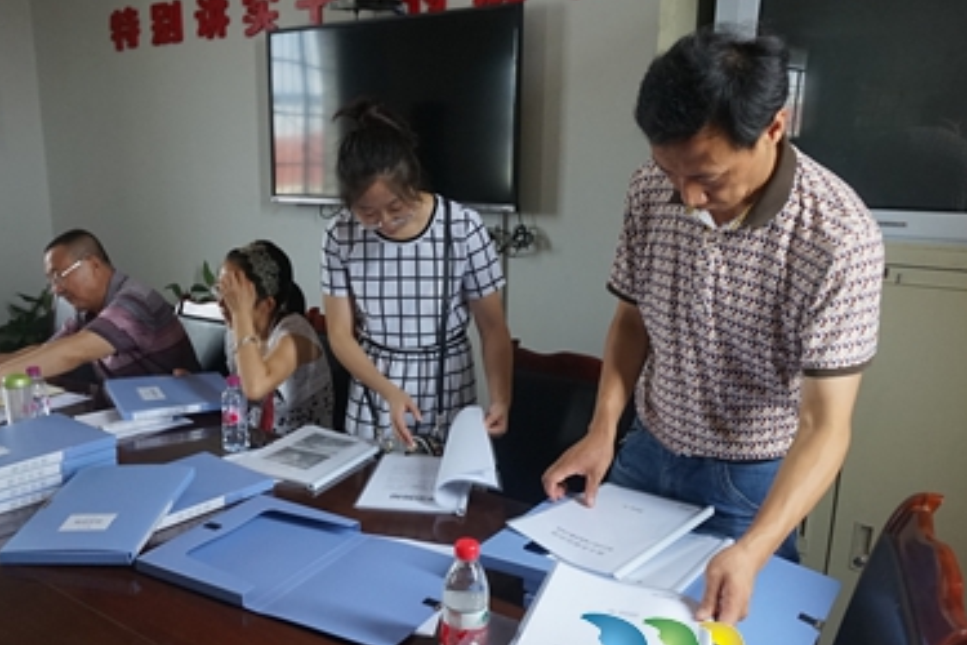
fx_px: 859
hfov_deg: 58.4
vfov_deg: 41.0
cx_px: 407
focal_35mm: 32
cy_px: 370
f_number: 4
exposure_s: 1/160
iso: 1000
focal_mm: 16
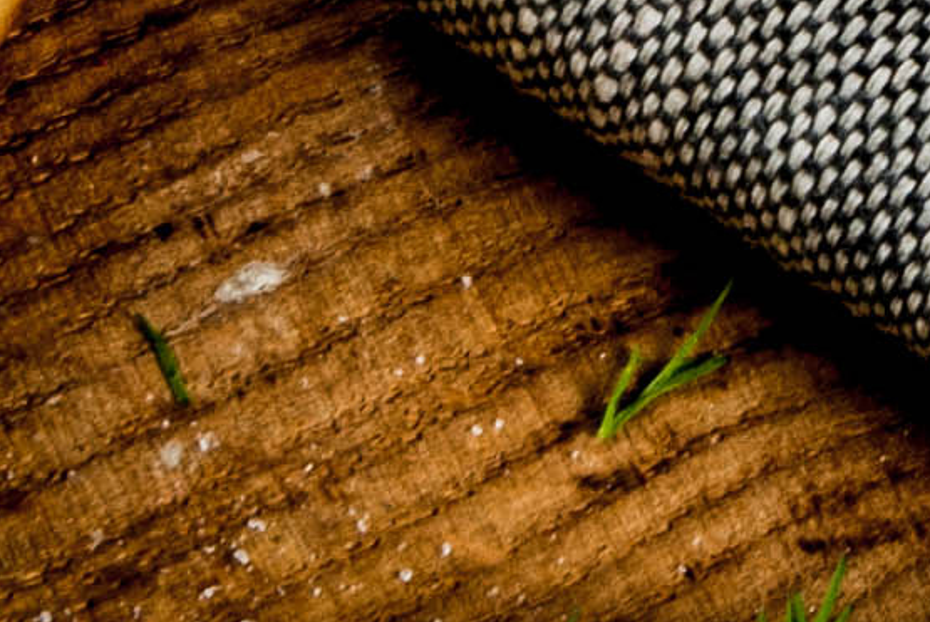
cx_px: 2869
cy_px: -1427
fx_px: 16236
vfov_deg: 2.2
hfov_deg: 3.2
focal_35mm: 628
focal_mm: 60
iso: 100
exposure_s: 1/80
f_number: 14
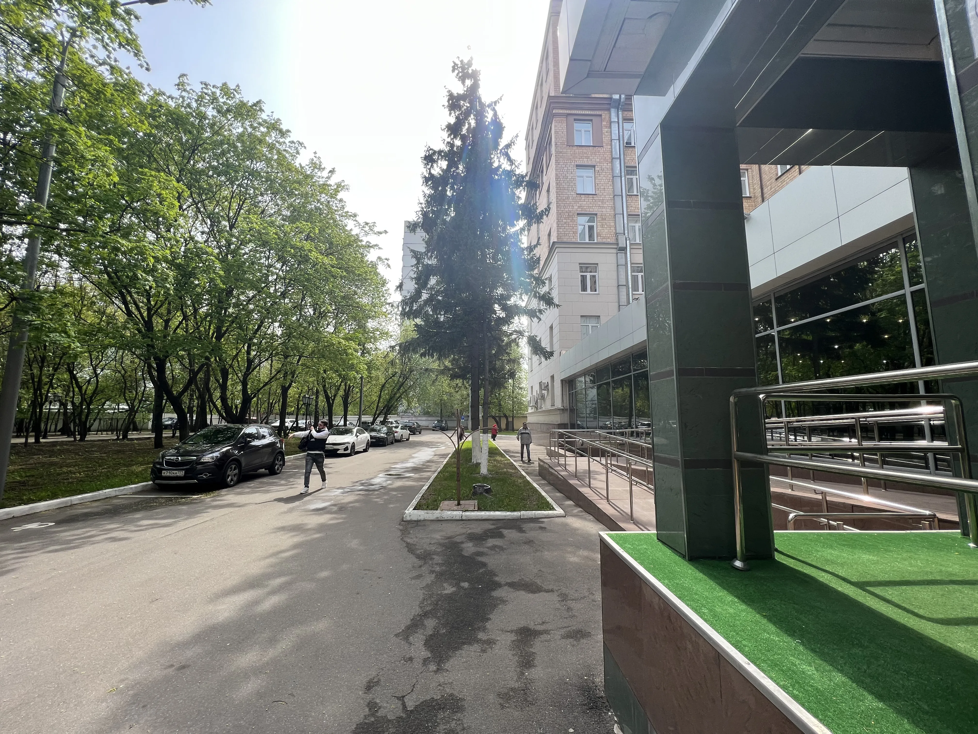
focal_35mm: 13
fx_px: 367
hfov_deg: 106.2
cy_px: 367
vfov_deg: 89.9
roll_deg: +0.5
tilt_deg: +7.6
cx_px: 489
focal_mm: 1.57
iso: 32
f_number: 1.8
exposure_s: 1/664
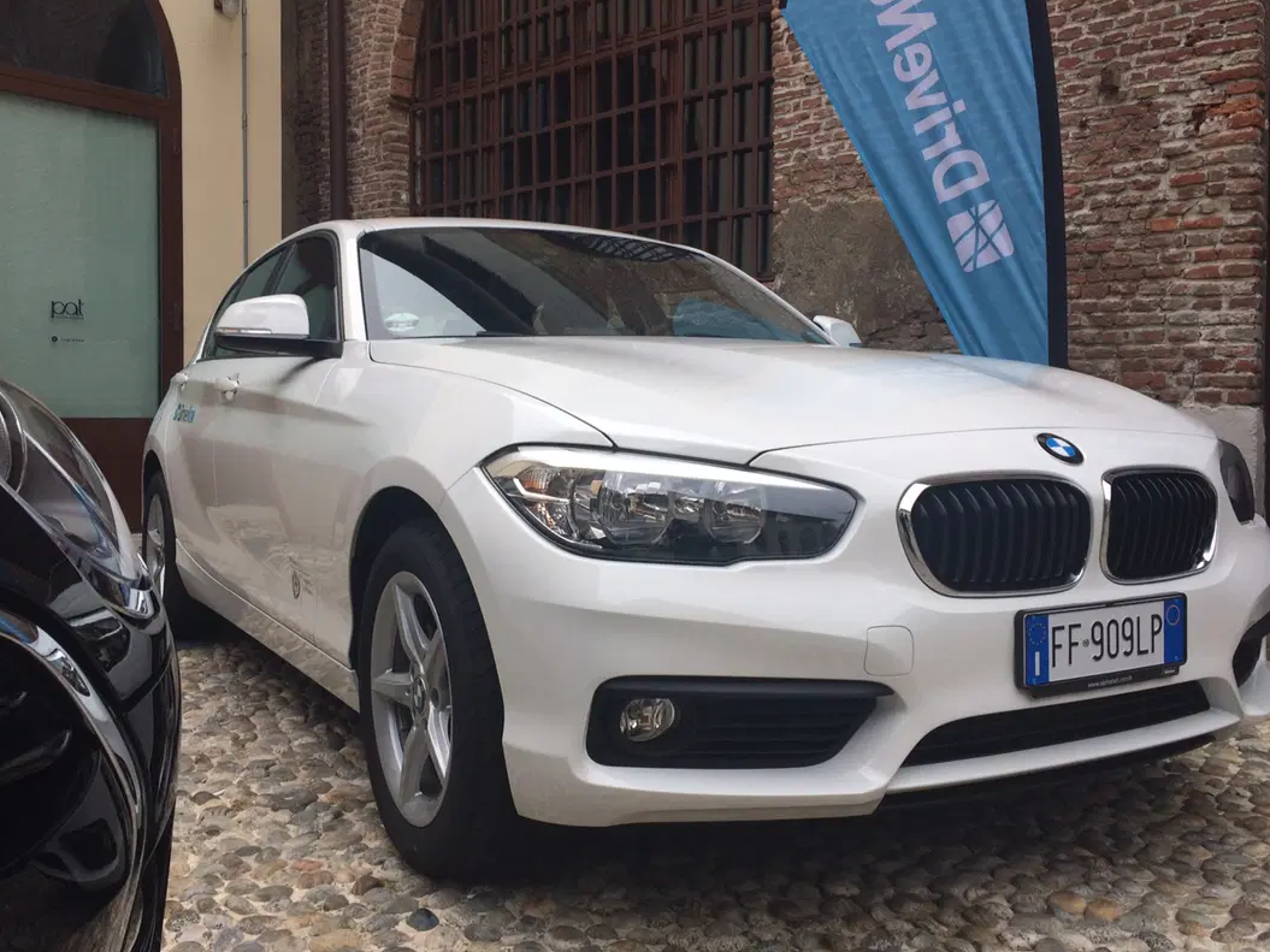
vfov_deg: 42.9
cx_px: 631
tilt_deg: -1.6
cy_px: 433
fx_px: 1211
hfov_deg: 55.4
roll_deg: -0.2
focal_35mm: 33
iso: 32
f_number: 2.2
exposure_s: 1/631
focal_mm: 4.15
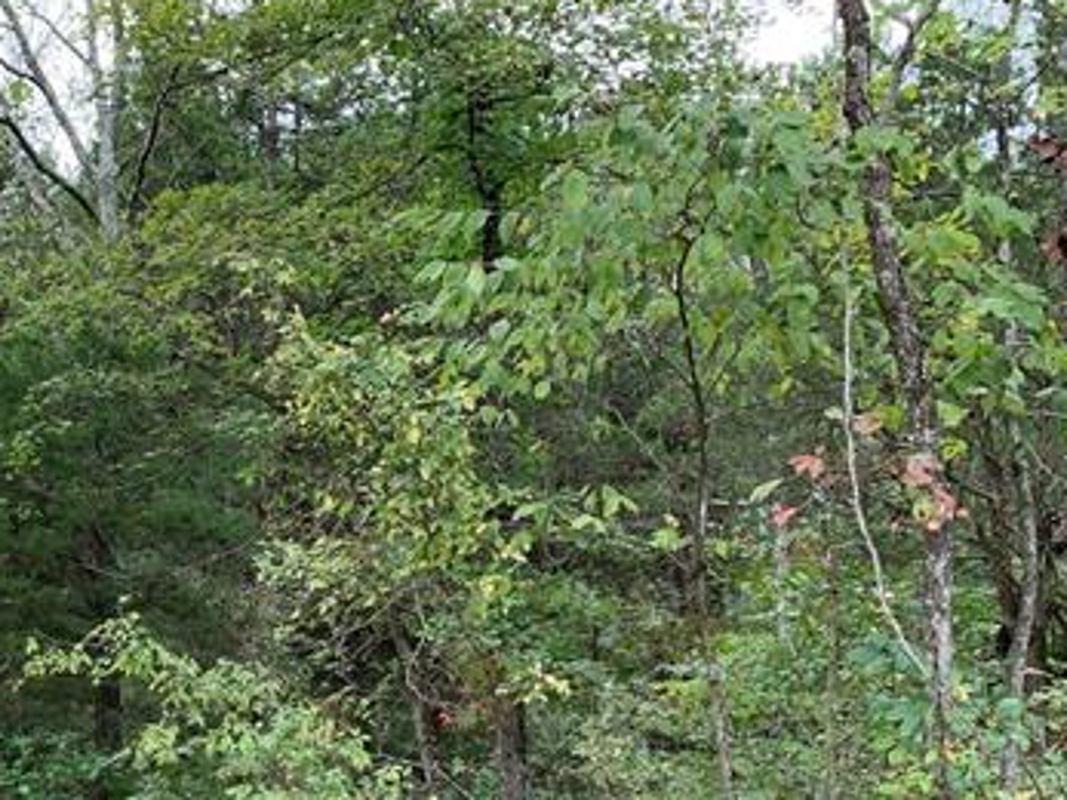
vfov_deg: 29.2
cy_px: 702
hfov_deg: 37.0
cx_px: 92
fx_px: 1479
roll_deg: +0.5
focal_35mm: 48
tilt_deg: -1.5
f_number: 1.8
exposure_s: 1/142
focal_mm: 4.25
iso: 25
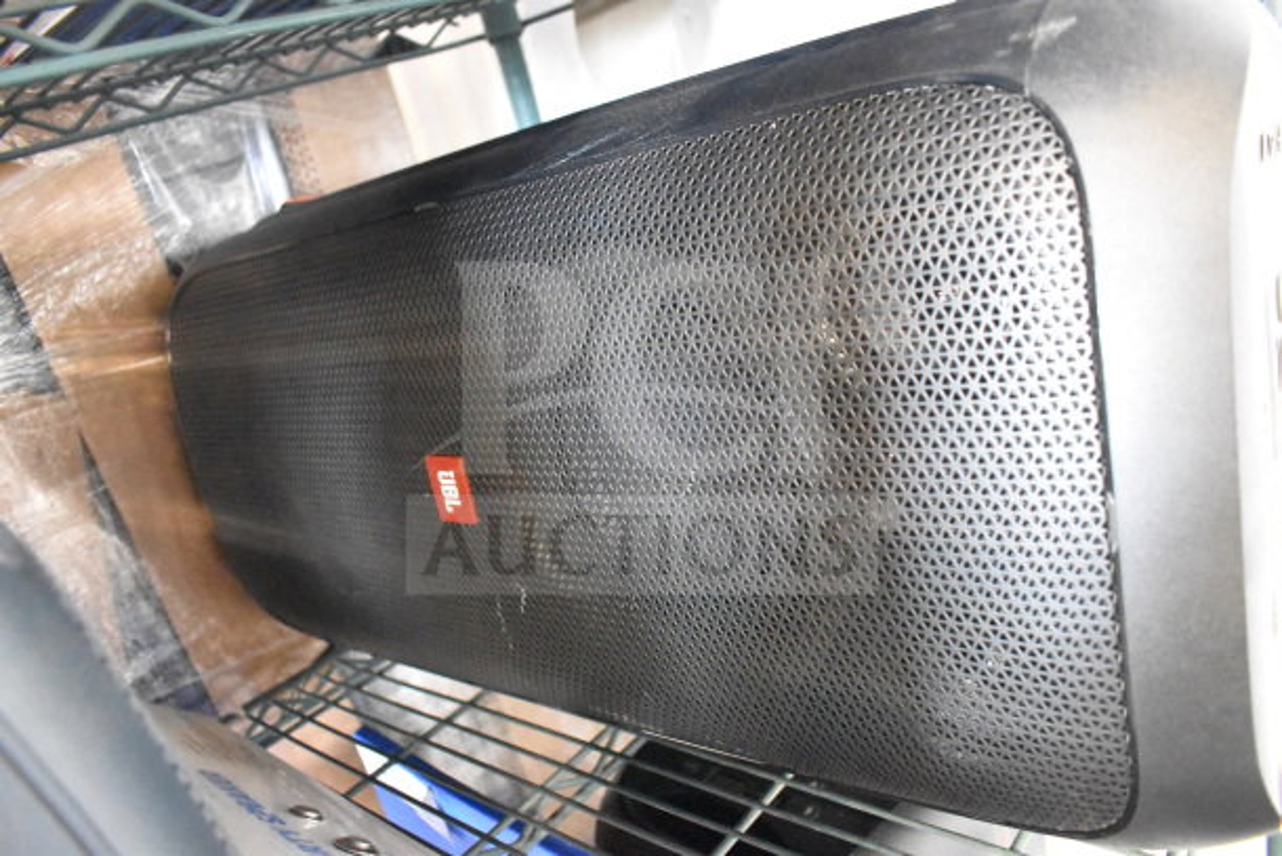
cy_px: 428
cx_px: 641
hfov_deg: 67.4
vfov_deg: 48.0
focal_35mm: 27
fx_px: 962
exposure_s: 1/30
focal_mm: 18
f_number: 3.5
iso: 16000
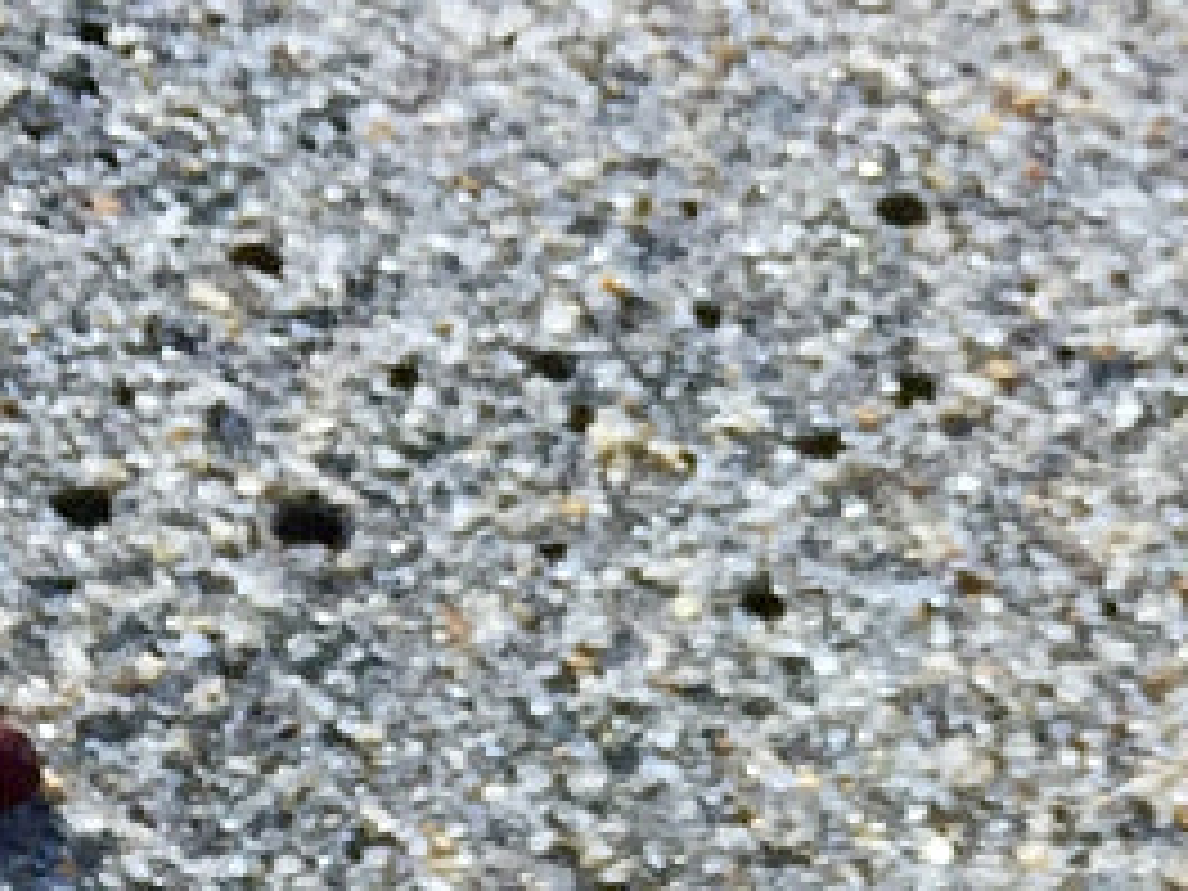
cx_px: 1760
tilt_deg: -46.4
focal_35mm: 176
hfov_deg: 10.8
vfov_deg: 7.5
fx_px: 6040
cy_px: 2583
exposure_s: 1/775
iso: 32
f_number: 2.2
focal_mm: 4.15
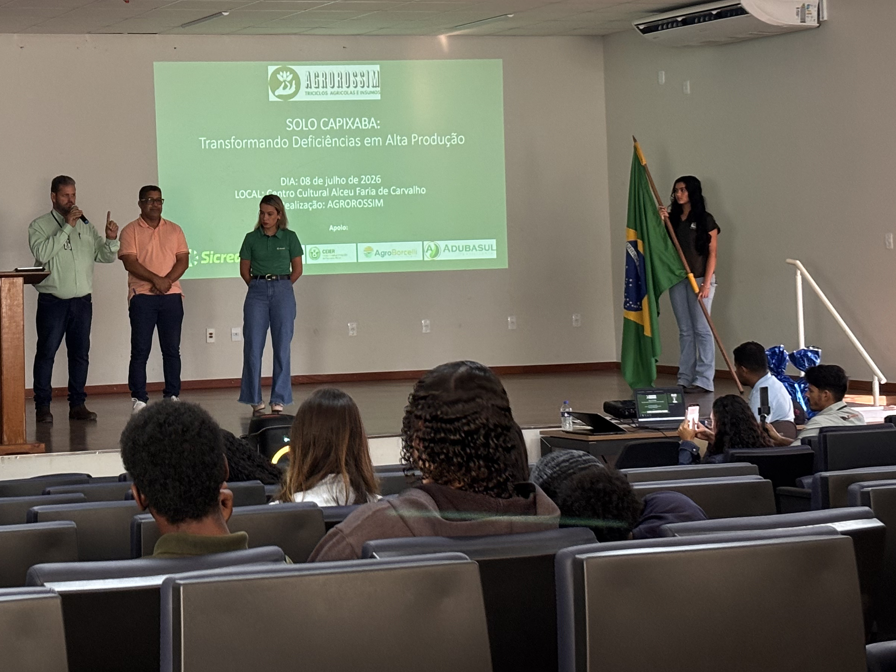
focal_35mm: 88
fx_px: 2278
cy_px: 117
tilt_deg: +2.5
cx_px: 196
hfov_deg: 22.0
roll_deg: +2.0
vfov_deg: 16.6
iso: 200
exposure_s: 1/40
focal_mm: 5.96
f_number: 1.6
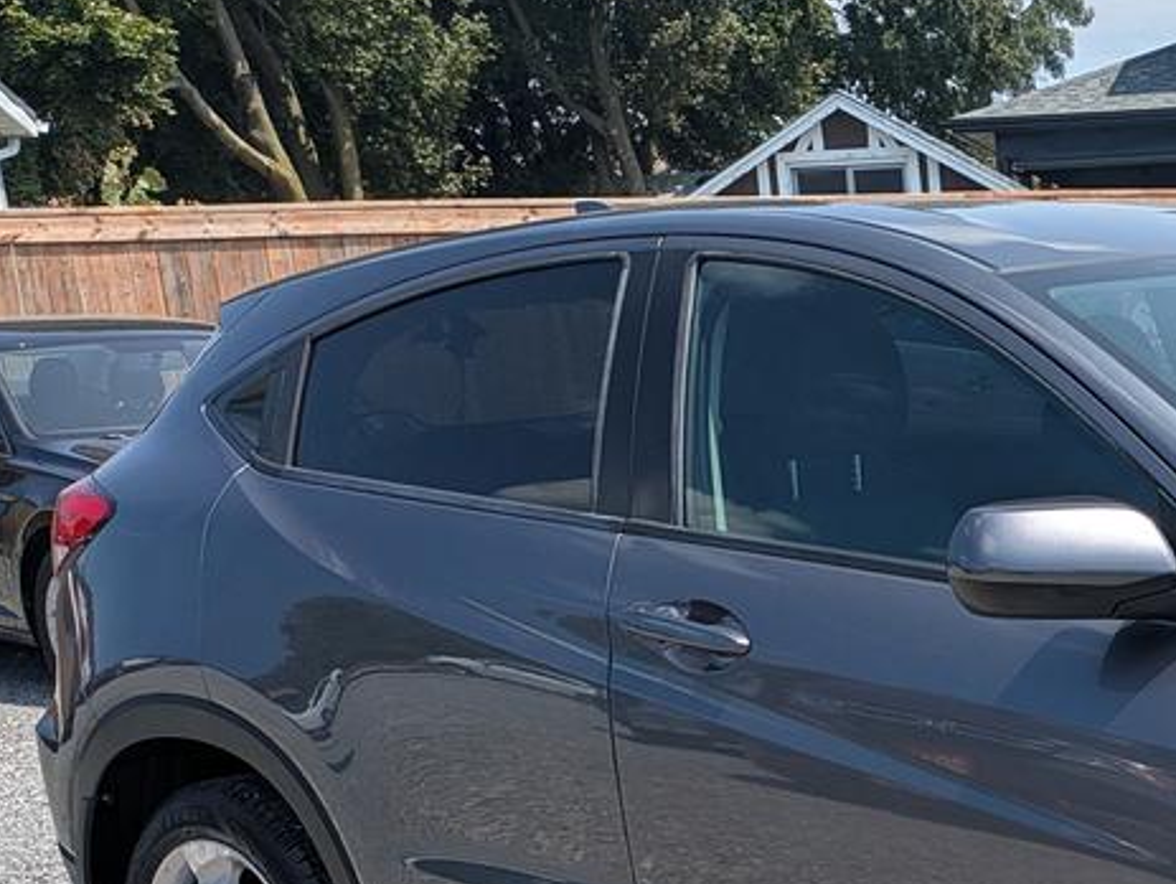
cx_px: 1358
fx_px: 2346
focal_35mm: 69
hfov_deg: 25.6
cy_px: 820
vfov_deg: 20.8
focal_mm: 5.43
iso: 46
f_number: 1.89
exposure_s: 1/2155
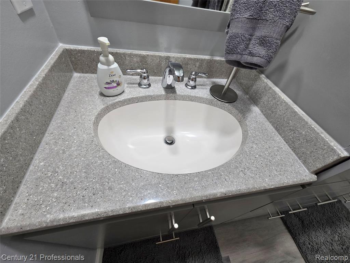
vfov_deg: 89.9
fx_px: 131
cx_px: 175
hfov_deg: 106.2
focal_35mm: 13
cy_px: 132
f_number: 2.2
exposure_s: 1/60
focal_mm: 2.2
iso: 125
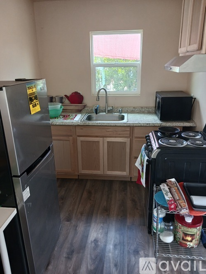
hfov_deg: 51.3
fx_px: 214
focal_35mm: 27
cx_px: 103
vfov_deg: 65.3
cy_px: 137
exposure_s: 1/50
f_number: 1.8
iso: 160
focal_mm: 4
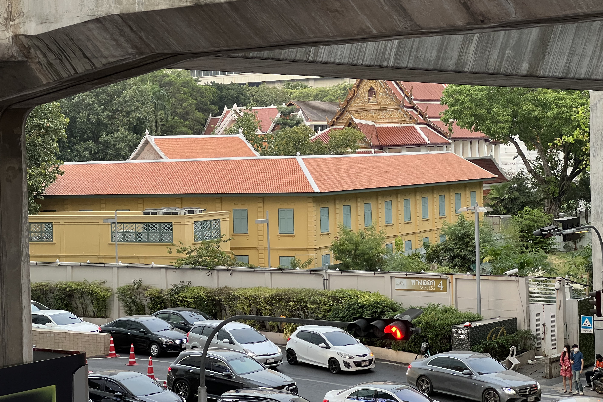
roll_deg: +1.7
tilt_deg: -1.7
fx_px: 1357
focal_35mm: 81
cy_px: 198
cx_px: 300
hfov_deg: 25.1
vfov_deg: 16.9
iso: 250
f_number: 2.8
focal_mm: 9
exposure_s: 1/59
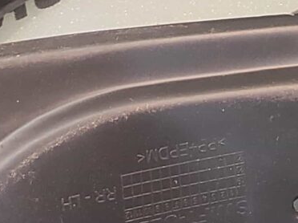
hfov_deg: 15.8
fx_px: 1006
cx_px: 413
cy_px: 75
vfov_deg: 12.6
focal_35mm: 117
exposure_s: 1/33
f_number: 1.79
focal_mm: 4.74
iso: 179
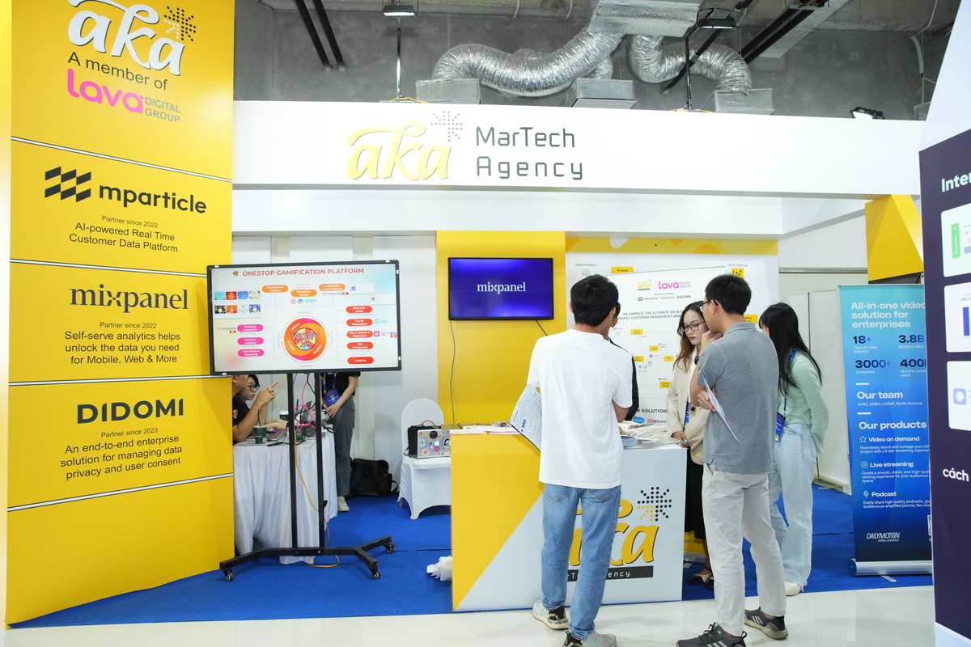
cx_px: 486
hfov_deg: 73.7
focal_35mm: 24
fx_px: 647
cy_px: 324
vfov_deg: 53.1
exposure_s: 1/200
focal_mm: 24
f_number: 5
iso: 1600
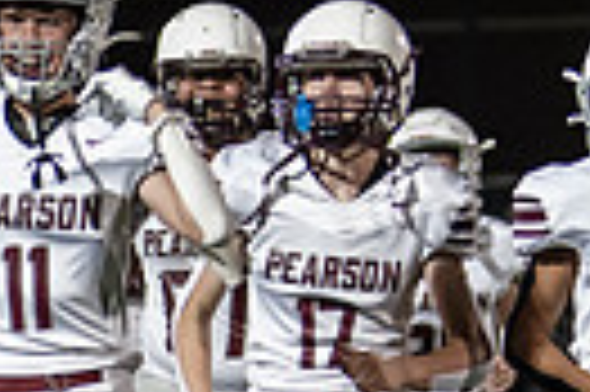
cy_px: 762
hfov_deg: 4.4
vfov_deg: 2.9
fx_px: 7693
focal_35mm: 470
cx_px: -371
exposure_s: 1/1000
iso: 800
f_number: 1.2
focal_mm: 50
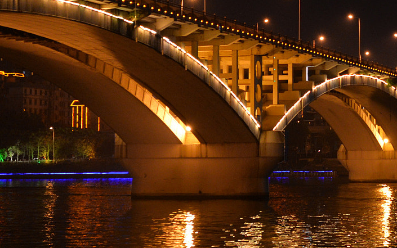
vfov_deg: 16.0
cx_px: 200
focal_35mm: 81
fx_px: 877
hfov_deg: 25.5
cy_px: 61
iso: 800
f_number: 2.5
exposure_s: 1/50
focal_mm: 35
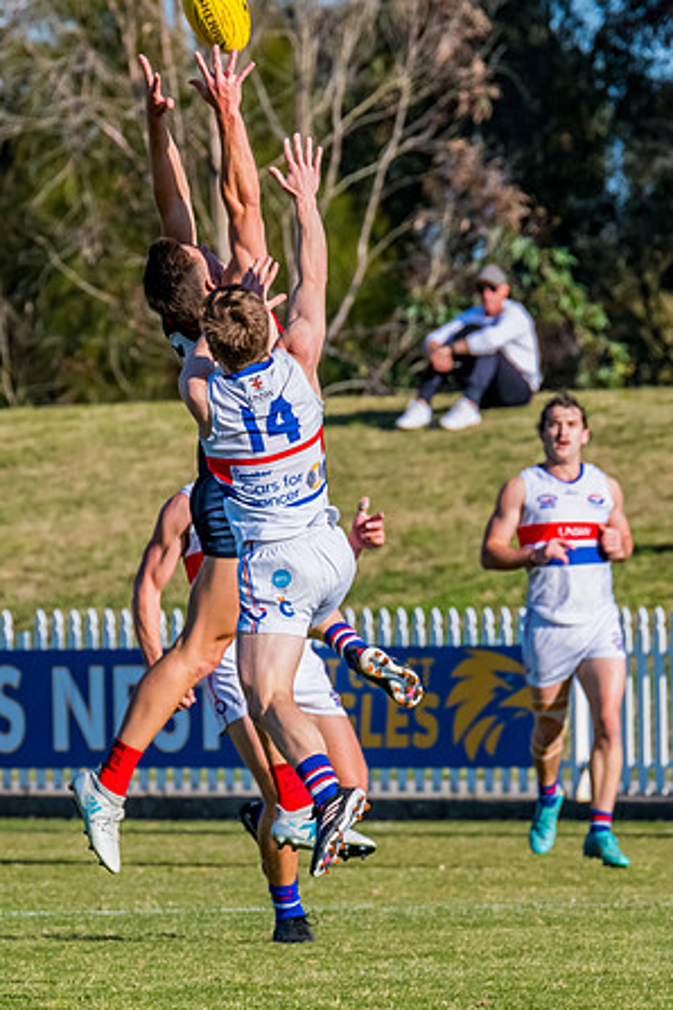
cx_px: 257
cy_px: 580
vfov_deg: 2.8
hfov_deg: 1.9
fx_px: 20385
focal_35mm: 727
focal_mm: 420
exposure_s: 1/1600
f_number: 11
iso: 800
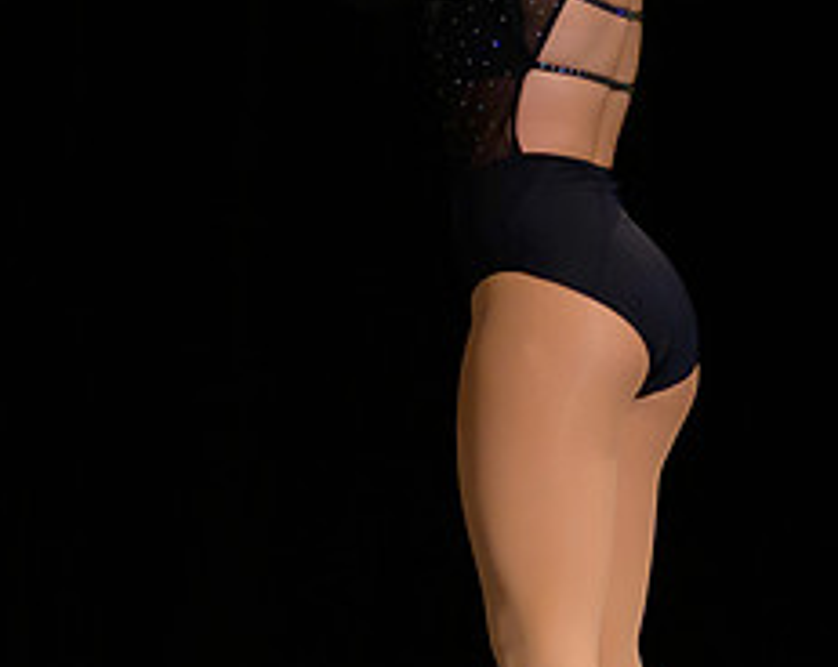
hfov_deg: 5.3
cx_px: 342
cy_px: 419
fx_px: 9087
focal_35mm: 367
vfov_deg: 4.2
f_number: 1.8
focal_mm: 85
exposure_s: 1/800
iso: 1250
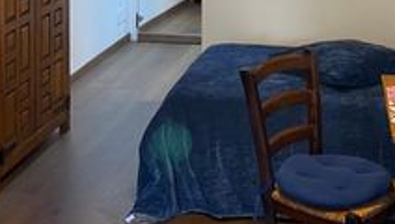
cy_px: -65
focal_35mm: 80
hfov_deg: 26.5
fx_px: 839
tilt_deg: -3.9
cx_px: 214
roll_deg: +0.0
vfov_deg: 14.5
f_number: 1.8
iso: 125
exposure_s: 1/50
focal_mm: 4.25
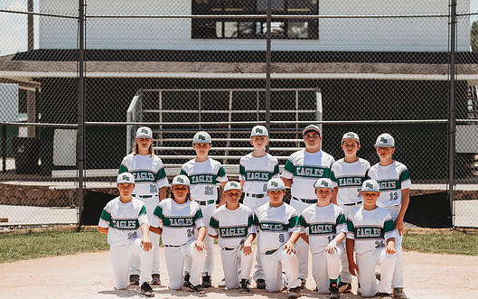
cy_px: 166
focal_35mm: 95
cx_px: 249
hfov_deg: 21.9
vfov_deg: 13.8
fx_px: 1238
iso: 100
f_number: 2.8
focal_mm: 85
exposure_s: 1/2500
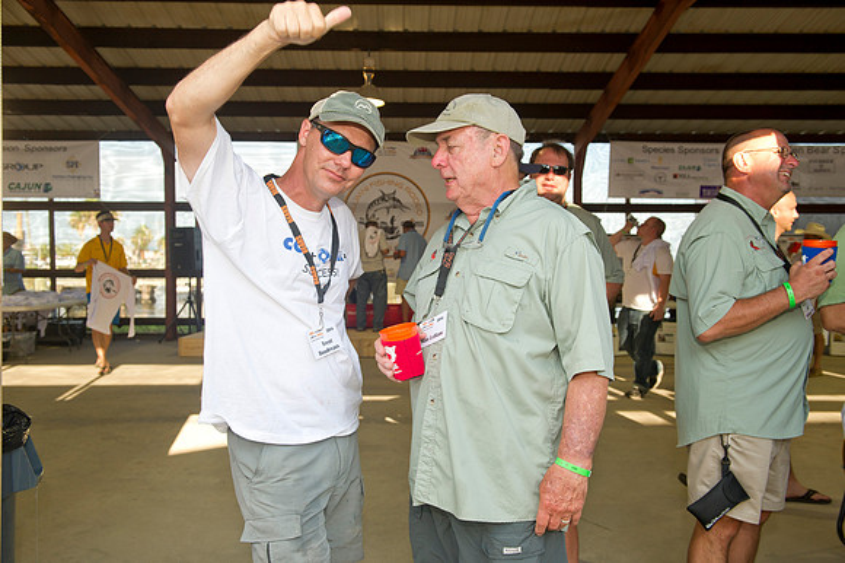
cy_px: 282
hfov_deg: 54.5
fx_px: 821
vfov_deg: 37.8
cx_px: 422
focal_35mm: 35
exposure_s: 1/250
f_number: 5.6
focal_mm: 35
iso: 400
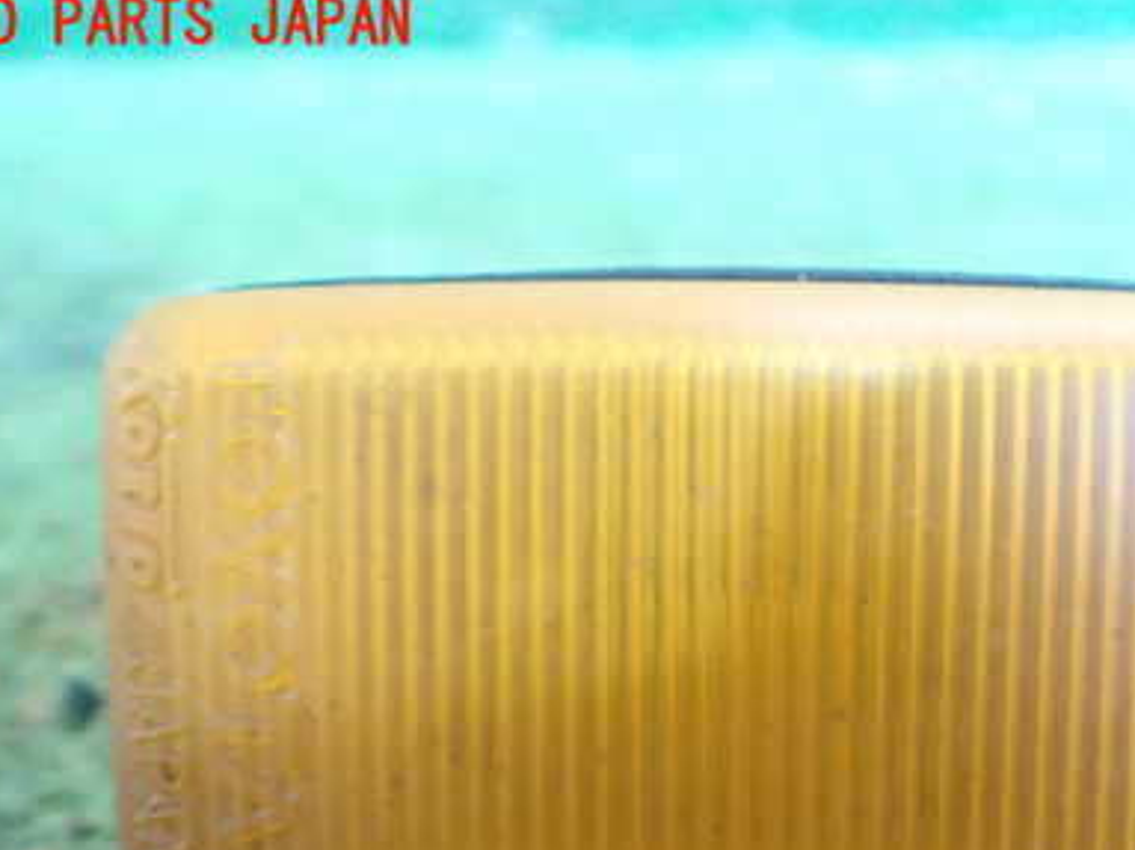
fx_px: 1541
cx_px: 762
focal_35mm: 47
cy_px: 655
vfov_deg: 30.3
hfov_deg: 39.9
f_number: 2.3
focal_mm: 5.4
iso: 800
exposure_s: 1/30
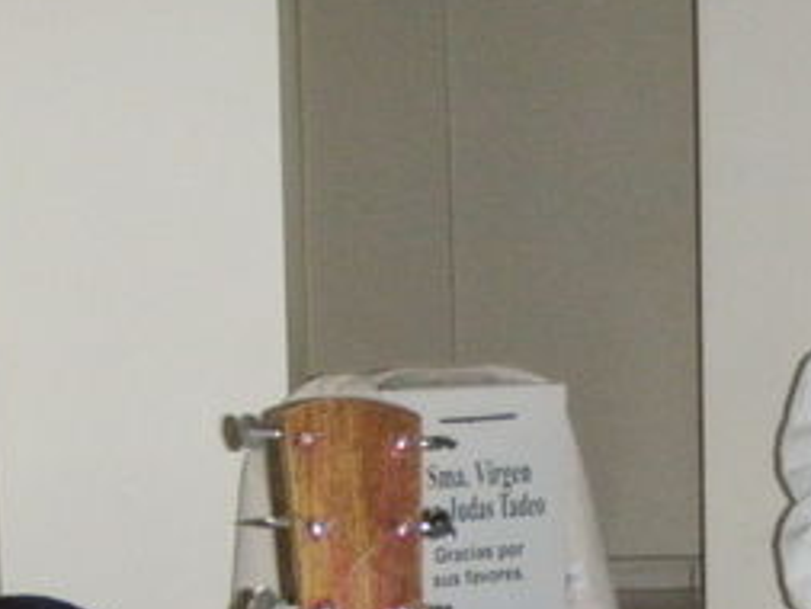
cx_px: 840
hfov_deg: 12.0
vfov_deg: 9.1
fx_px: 3797
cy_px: 702
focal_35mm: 162
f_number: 4.5
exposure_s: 1/50
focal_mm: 11.45
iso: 800
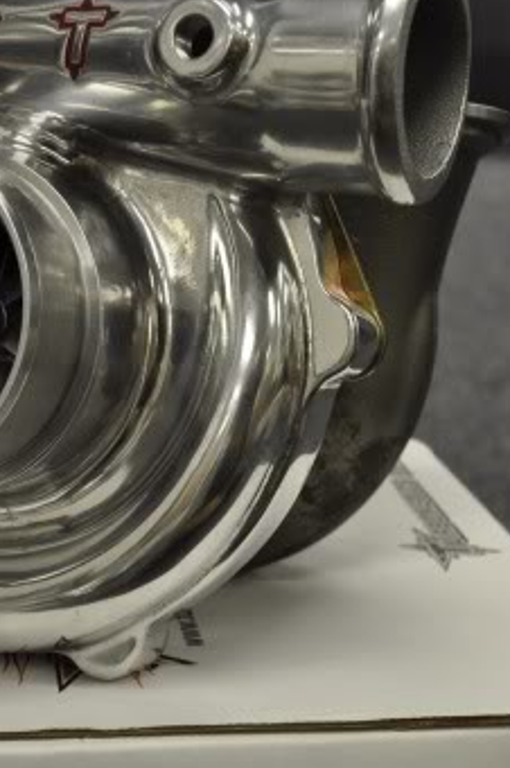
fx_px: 1682
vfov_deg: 25.6
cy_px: 472
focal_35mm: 79
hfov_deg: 17.1
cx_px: 82
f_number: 6.7
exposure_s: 1/45
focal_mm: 28
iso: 500
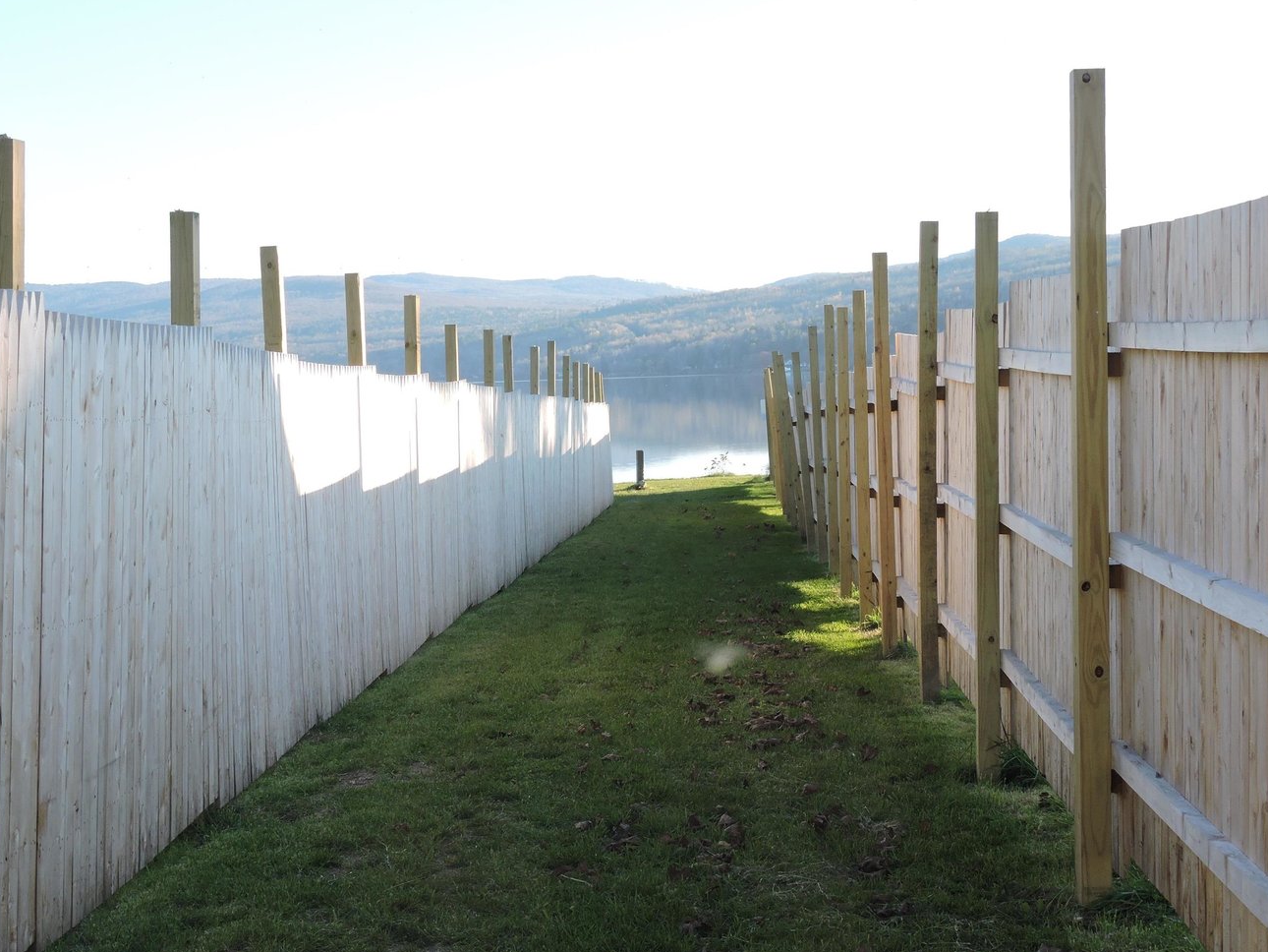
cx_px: 618
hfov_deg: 31.2
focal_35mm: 62
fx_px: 2272
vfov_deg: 23.6
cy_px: 533
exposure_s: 1/200
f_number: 4
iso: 100
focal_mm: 9
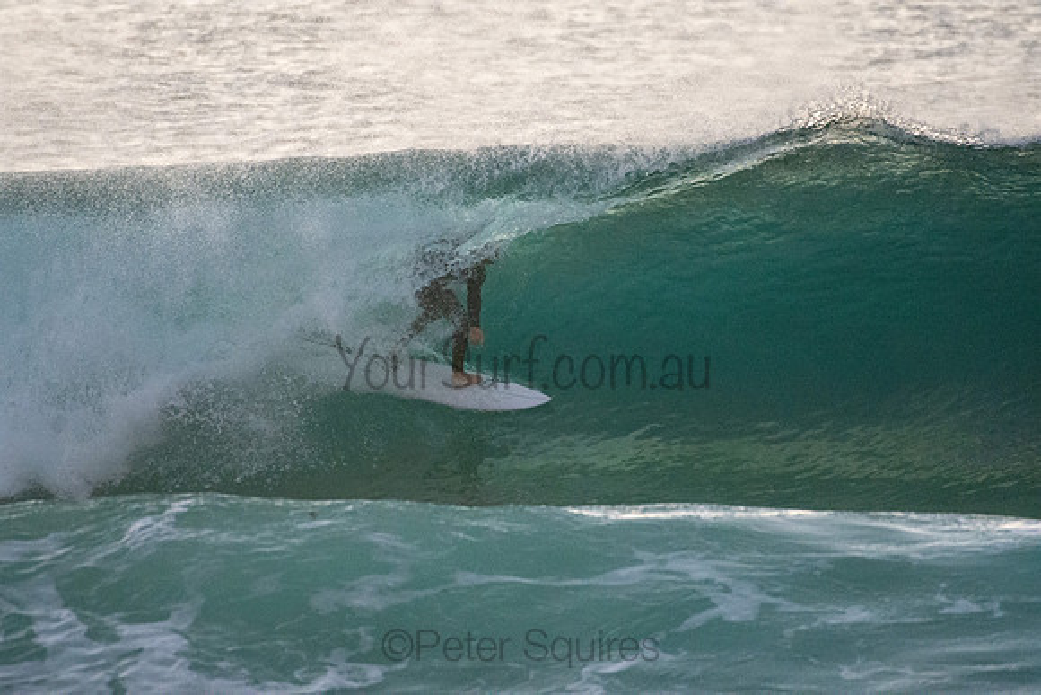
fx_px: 21692
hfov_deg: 2.7
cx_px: 520
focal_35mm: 750
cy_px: 348
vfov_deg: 1.8
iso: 6400
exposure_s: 1/1250
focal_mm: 500
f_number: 5.6
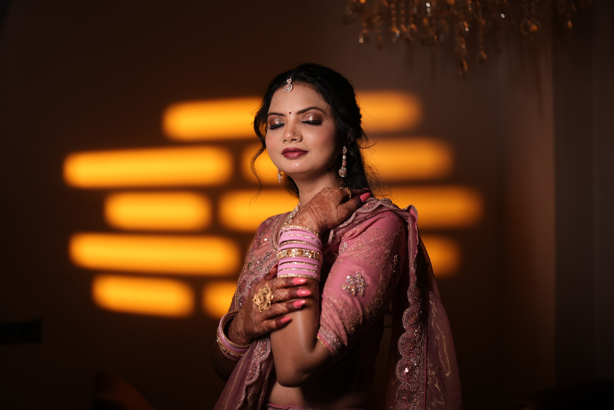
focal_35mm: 35
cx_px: 307
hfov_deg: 54.4
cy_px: 205
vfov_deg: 37.9
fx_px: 597
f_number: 1.8
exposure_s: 1/160
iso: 640
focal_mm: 35
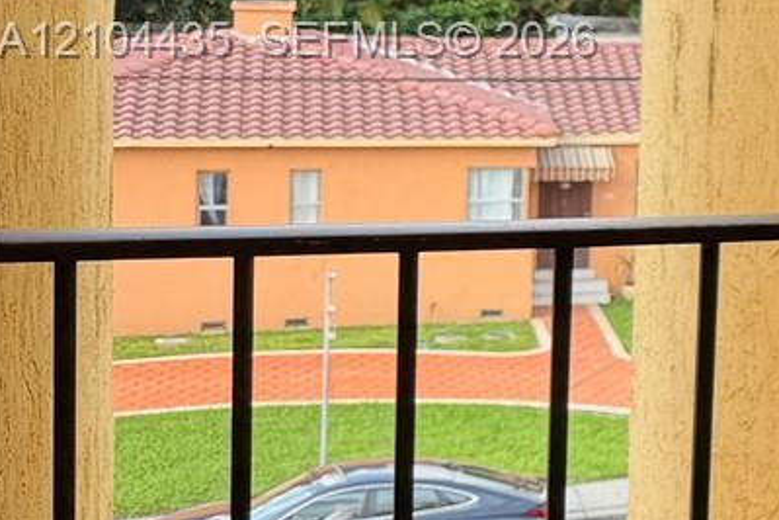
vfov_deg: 13.6
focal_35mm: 100
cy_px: 43
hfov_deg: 16.0
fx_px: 2164
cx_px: 1550
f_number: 1.78
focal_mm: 6.76
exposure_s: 1/507
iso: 80
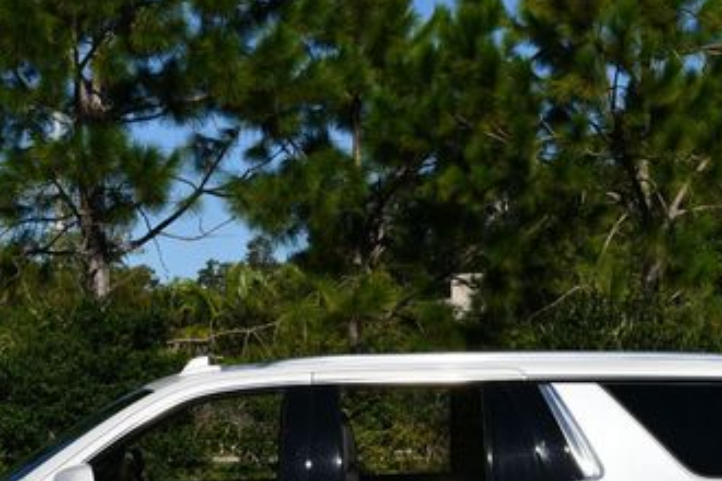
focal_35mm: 101
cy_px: 459
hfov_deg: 20.2
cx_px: 291
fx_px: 2025
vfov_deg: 13.4
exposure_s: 1/400
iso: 100
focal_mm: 26
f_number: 10
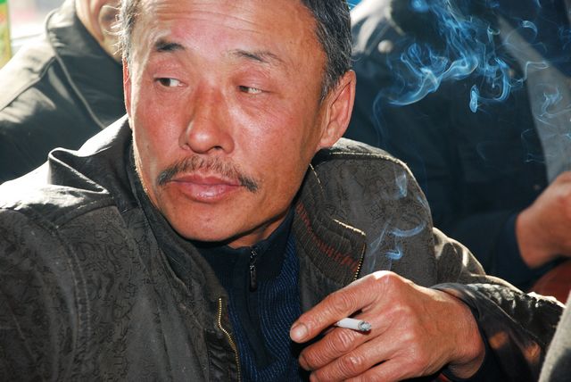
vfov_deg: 9.6
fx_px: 2262
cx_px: 286
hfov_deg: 14.4
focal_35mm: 142
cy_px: 191
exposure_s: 1/125
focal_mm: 95
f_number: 6.3
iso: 400
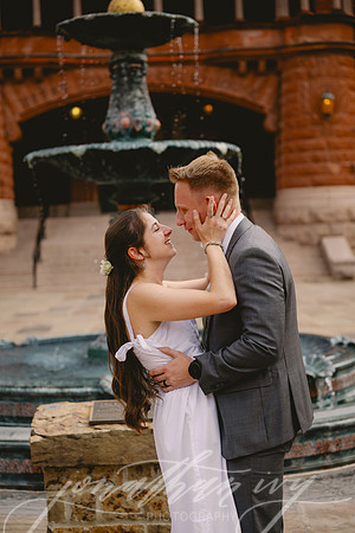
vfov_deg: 28.8
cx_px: 178
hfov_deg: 19.5
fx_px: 1035
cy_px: 266
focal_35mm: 70
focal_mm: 70
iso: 200
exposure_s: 1/2500
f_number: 2.8
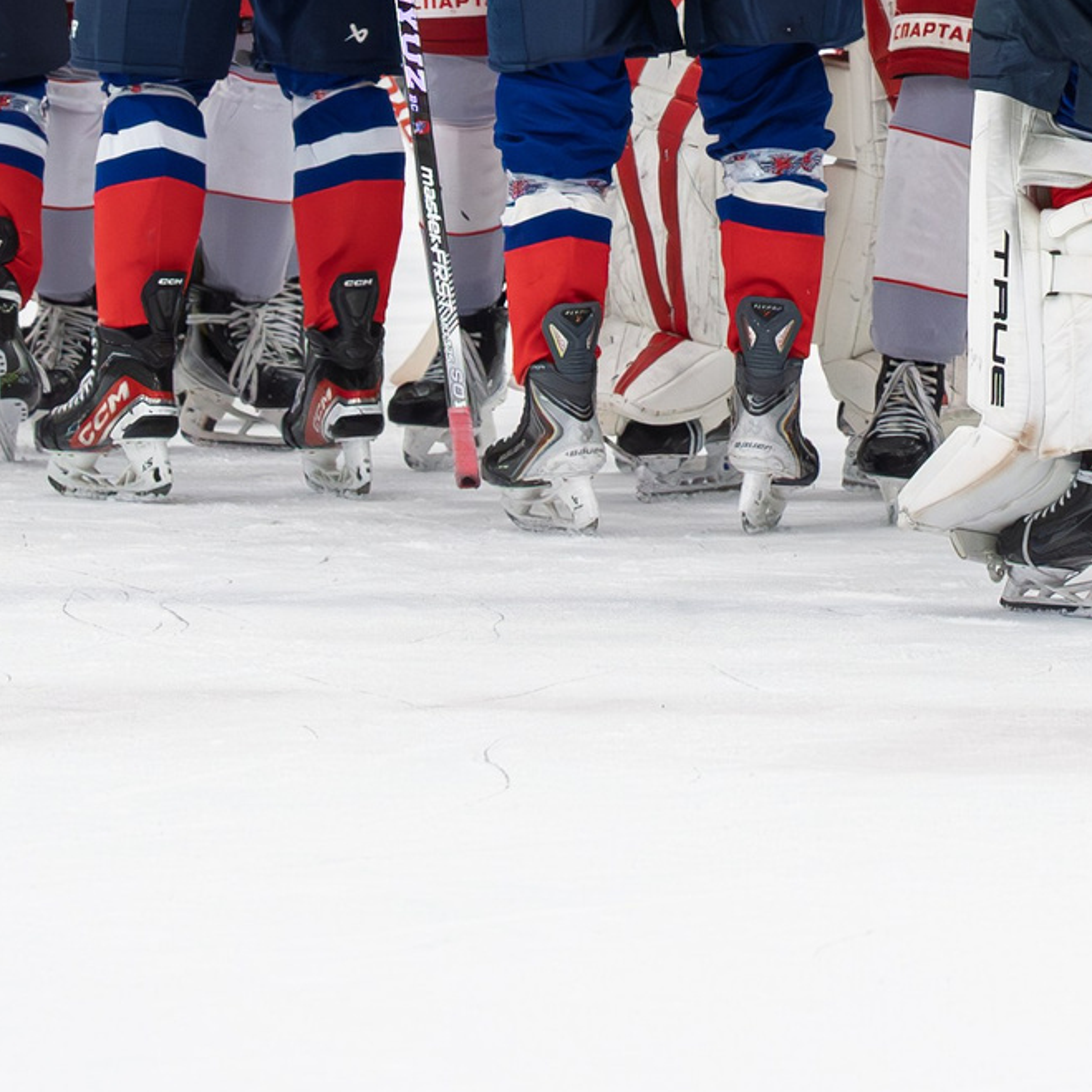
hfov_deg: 3.5
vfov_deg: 3.5
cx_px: 1088
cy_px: -168
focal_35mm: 498
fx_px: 17774
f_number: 4.5
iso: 2500
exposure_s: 1/1000
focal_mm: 110
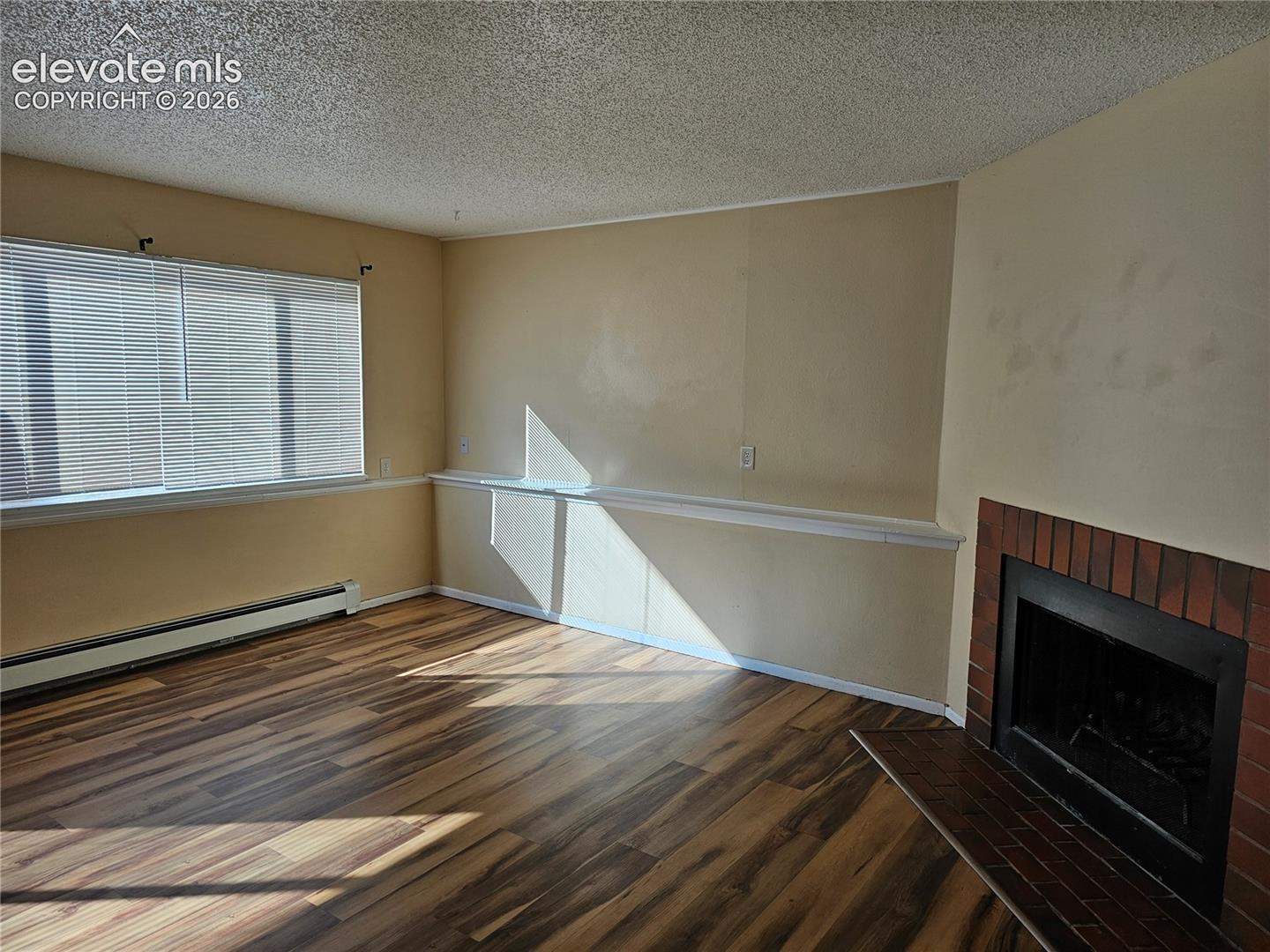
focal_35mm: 23
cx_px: 635
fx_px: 844
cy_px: 476
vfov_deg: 58.9
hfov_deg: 73.9
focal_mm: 6.3
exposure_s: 1/180
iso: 32
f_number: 1.7
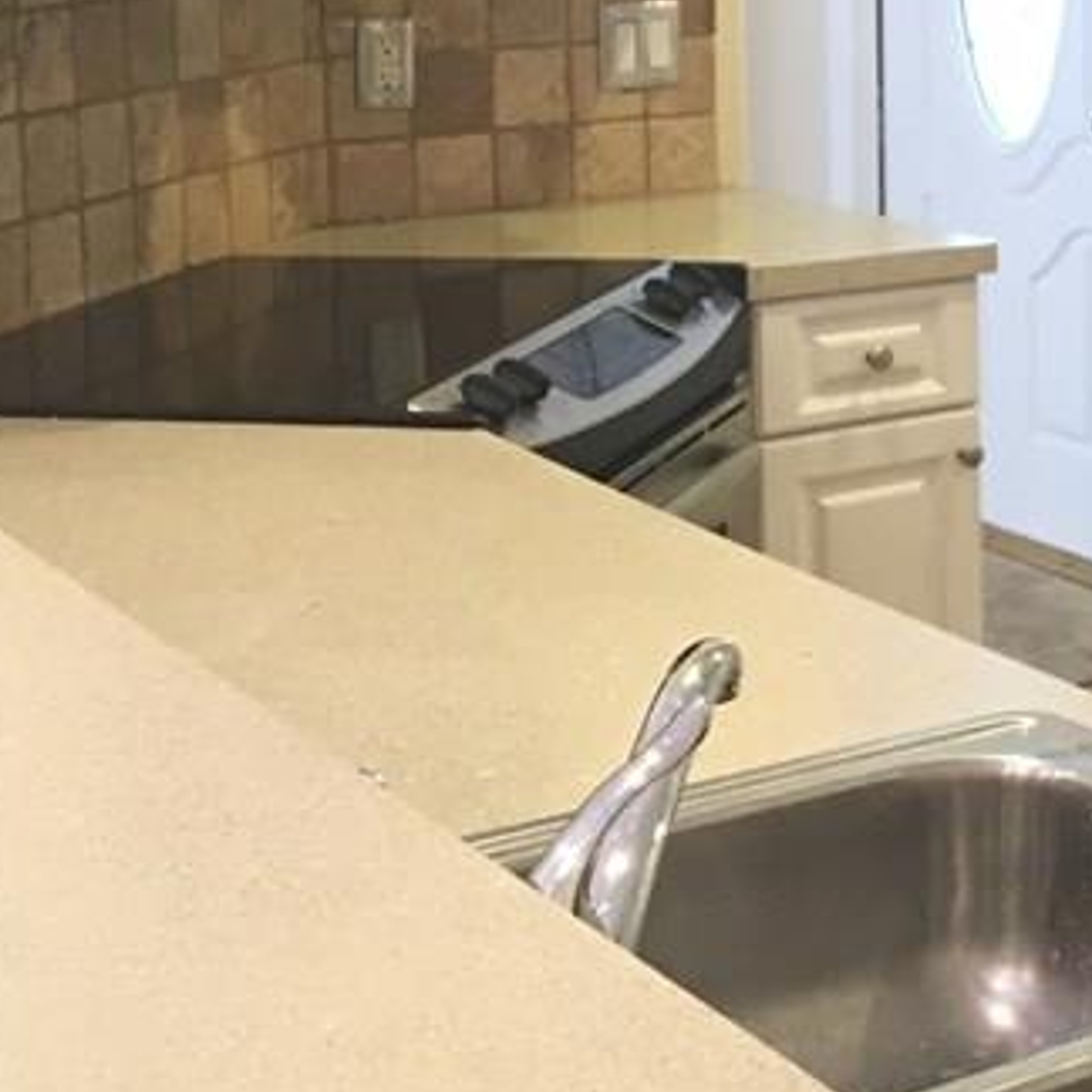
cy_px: 135
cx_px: 1378
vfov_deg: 21.0
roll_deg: -1.1
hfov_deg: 19.8
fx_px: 2891
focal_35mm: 81
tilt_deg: -6.1
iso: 100
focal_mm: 4.15
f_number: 2.2
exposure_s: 1/15
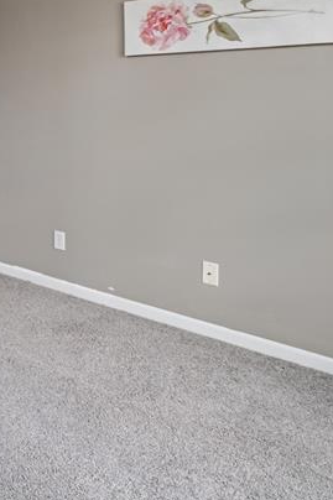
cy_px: 97
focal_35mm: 38
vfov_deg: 47.8
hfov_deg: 25.8
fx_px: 528
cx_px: -170
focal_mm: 10
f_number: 5.6
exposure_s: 1/2
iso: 800
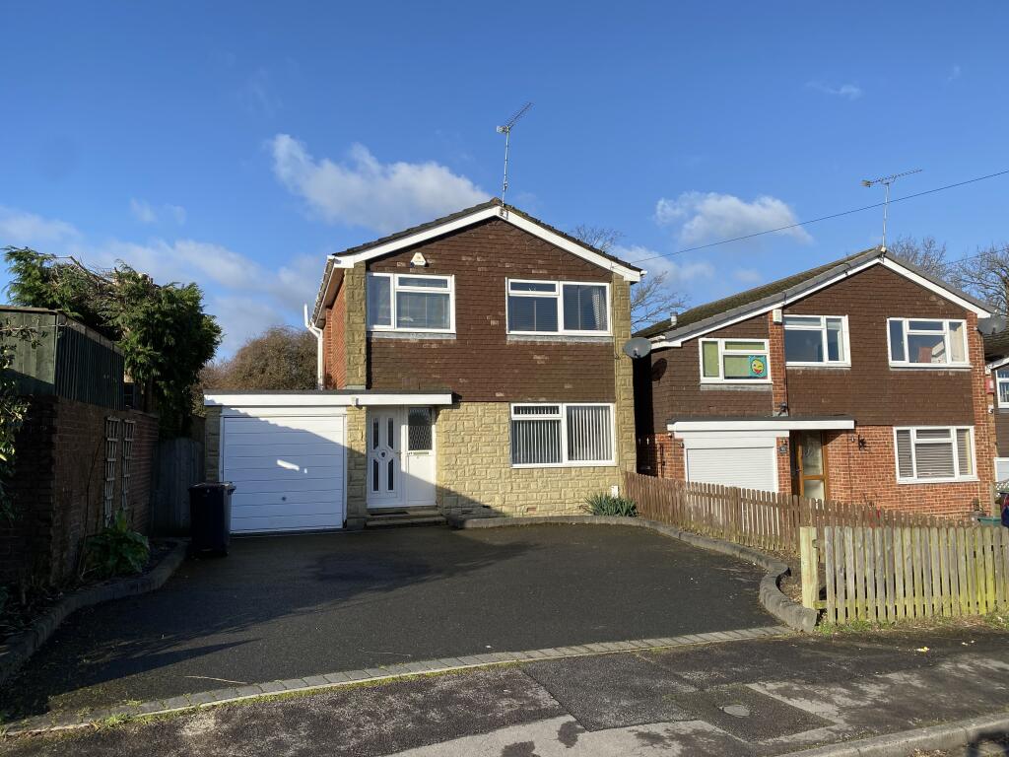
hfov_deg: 67.3
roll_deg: +1.1
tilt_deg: +5.4
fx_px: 758
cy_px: 378
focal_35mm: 26
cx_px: 504
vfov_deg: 53.1
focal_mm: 4.25
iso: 32
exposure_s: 1/2632
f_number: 1.8
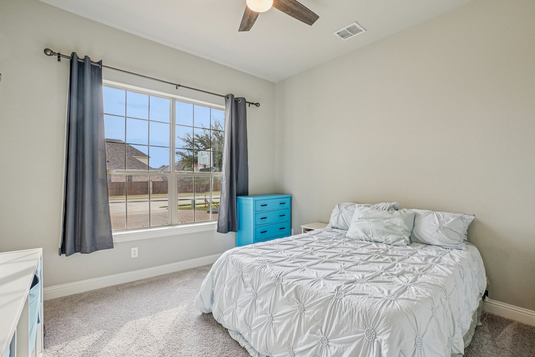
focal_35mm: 15
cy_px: 178
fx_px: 223
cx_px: 268
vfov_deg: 77.3
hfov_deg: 100.4
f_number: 8
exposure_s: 1/80
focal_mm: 10
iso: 400
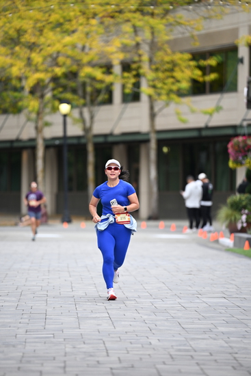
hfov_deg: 6.9
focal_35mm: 200
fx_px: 2090
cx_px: 126
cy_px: 188
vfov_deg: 10.3
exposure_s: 1/2000
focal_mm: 200
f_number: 2.8
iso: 640
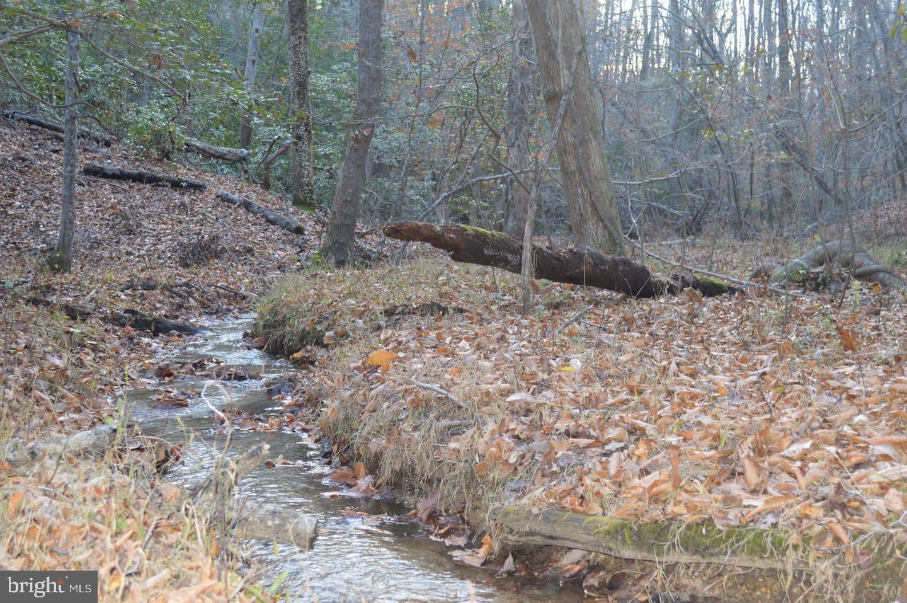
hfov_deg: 37.9
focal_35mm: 52
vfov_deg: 25.7
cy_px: 302
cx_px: 454
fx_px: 1321
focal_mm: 35
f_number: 5
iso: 800
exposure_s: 1/60
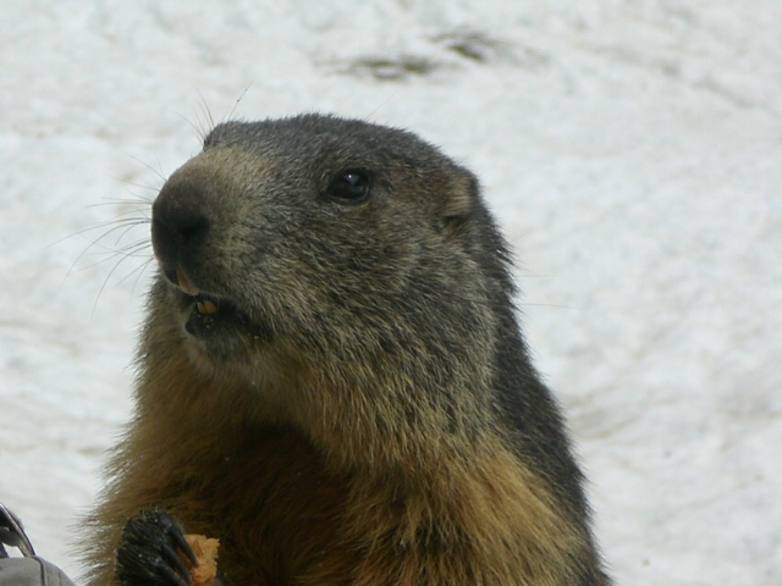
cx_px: 391
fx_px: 2575
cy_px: 293
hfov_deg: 17.3
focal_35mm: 114
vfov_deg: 13.0
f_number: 5.9
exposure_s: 1/500
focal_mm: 18.9
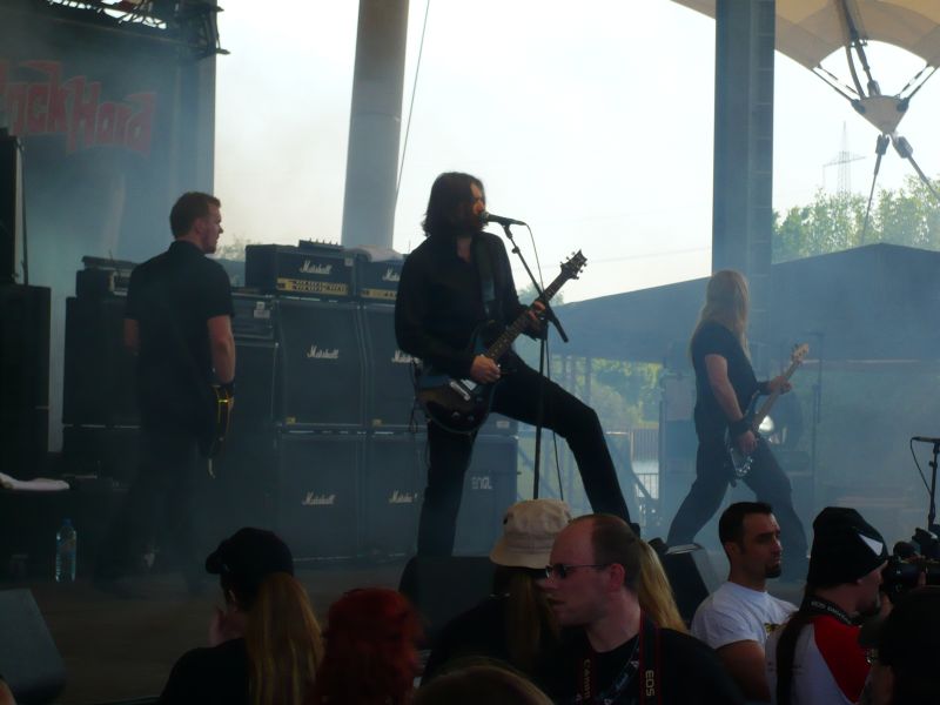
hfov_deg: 19.6
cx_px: 470
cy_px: 352
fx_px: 2716
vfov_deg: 14.8
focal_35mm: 100
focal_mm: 16.4
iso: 100
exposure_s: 1/250
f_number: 5.6
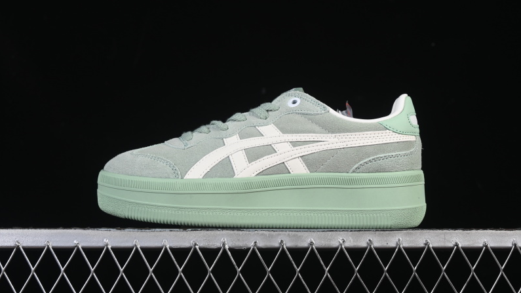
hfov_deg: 26.9
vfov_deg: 15.3
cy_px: 120
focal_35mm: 79
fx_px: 1091
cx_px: 260
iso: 160
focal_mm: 50
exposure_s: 1/80
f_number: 8
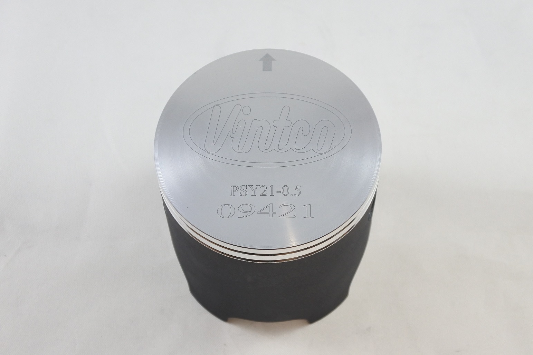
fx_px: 725
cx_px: 266
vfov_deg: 27.5
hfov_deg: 40.3
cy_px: 178
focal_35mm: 49
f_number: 4.5
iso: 500
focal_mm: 18.4
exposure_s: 1/125
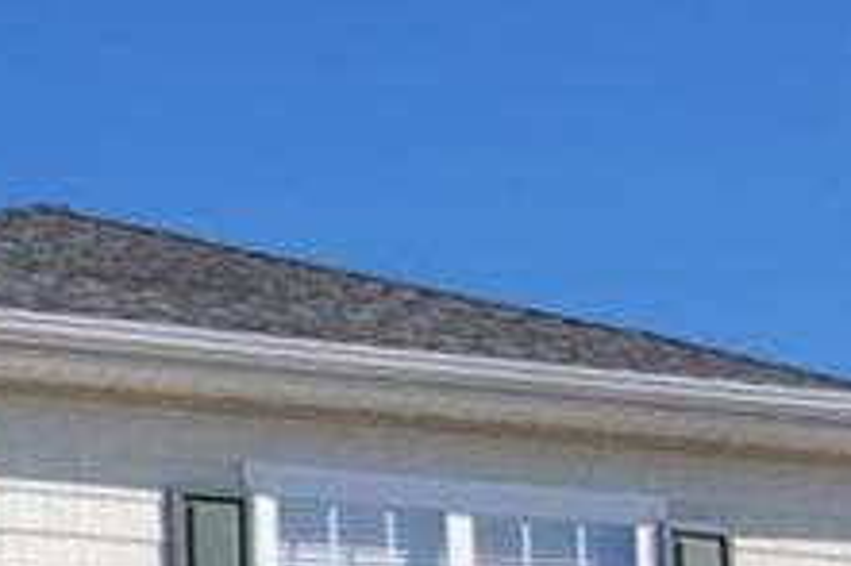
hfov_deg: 14.7
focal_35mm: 139
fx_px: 3283
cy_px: 1022
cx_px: 254
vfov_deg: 9.4
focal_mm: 20
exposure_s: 1/250
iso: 200
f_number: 13
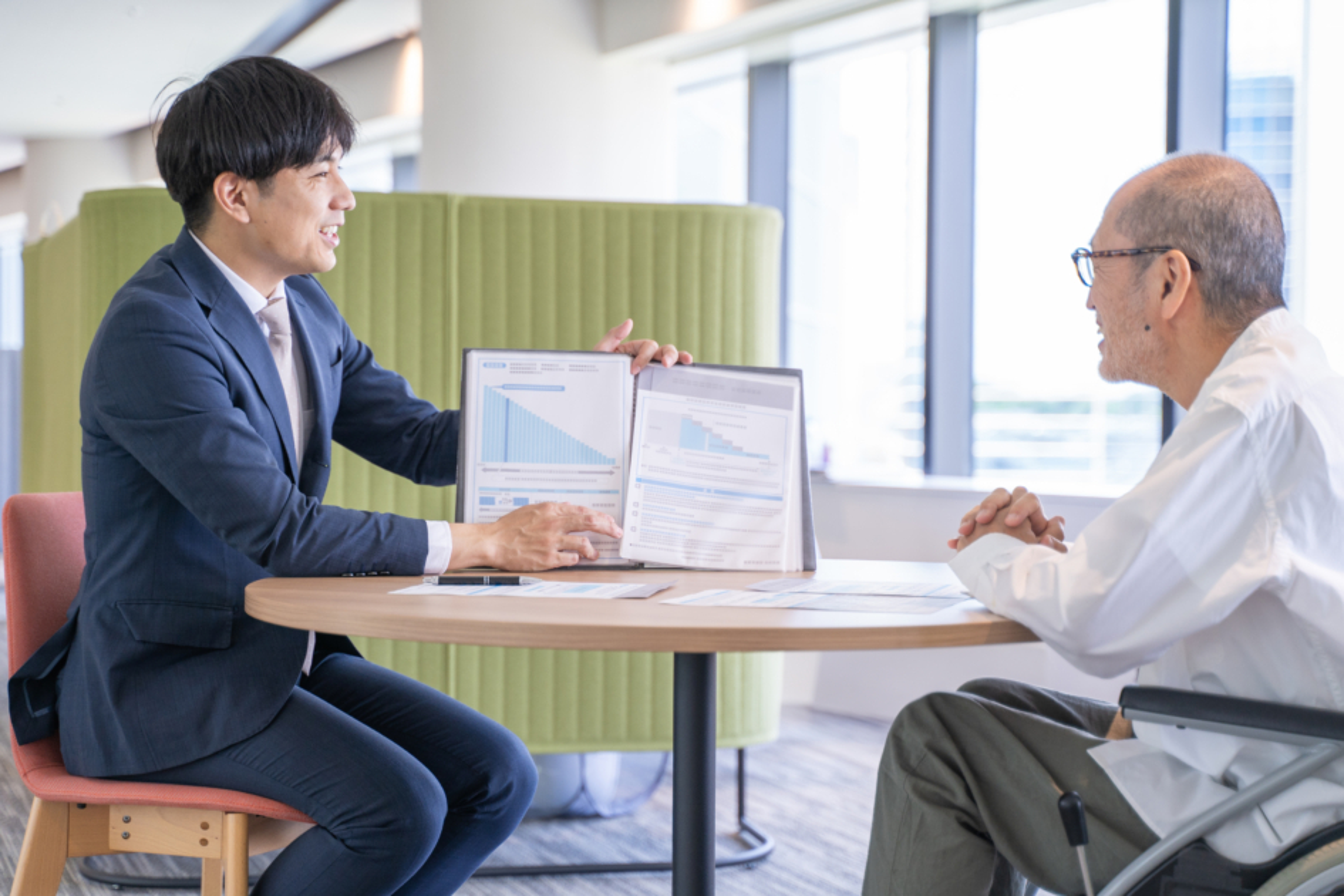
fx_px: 2389
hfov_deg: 31.4
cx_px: 672
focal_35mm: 64
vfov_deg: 21.2
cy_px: 448
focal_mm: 64
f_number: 2.8
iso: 320
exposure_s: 1/125
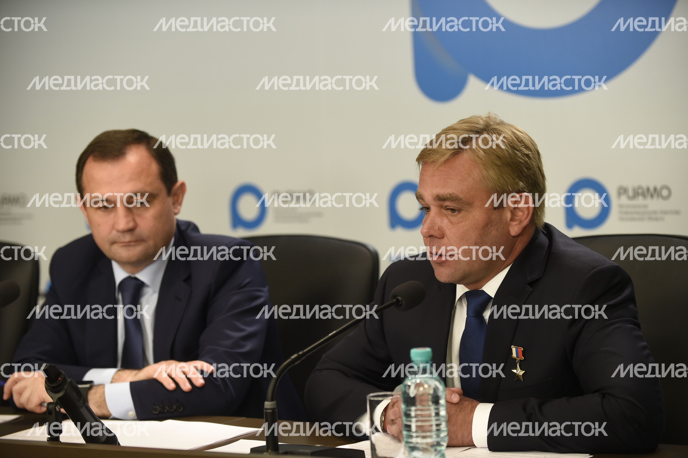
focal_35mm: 110
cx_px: 344
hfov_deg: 18.6
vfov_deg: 12.4
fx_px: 2101
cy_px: 229
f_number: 4
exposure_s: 1/250
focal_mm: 110
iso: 1600
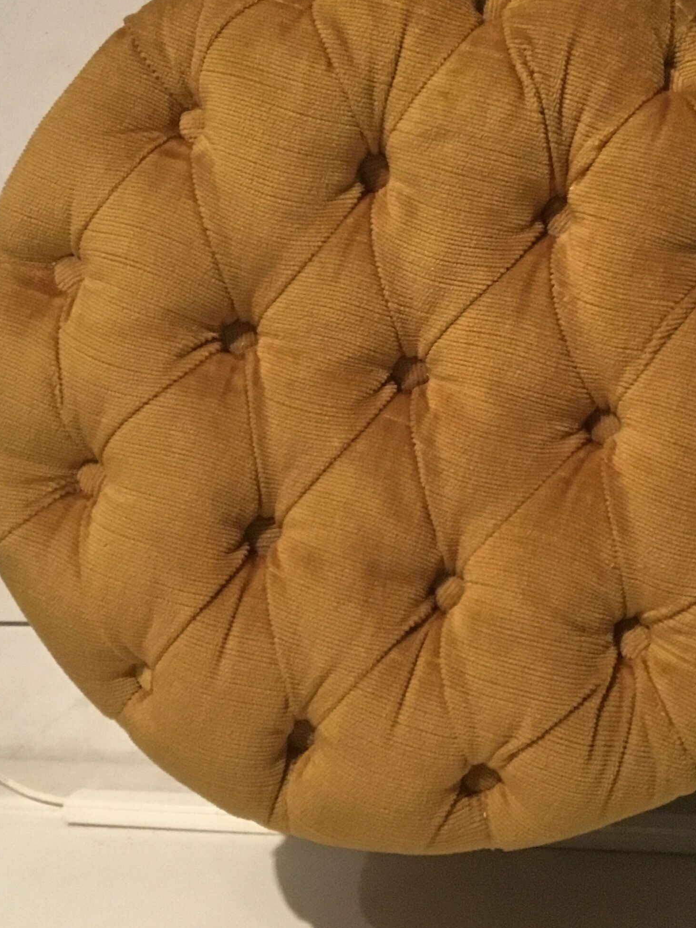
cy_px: 339
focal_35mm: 52
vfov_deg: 36.6
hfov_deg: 27.9
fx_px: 1394
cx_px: 427
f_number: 2.4
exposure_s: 1/17
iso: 250
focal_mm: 3.3
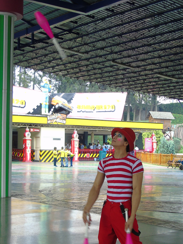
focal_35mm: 64
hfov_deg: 22.9
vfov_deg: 30.2
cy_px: 147
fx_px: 451
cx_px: 99
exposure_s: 1/60
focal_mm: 8.2
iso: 80
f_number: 4.1
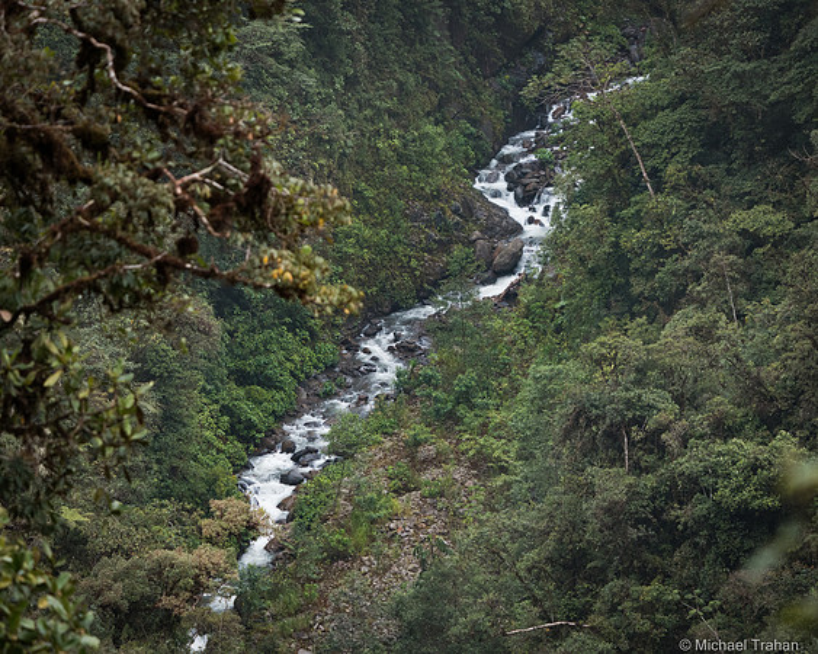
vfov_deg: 6.9
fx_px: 5451
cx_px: 404
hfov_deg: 8.6
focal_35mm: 225
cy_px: 327
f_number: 6.3
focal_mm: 200
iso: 2500
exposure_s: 1/800
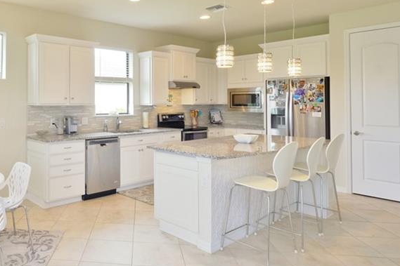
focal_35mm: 27
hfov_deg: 63.1
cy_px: 99
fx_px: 300
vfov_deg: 47.4
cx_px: 95
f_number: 11
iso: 2500
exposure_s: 1/15
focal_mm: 10
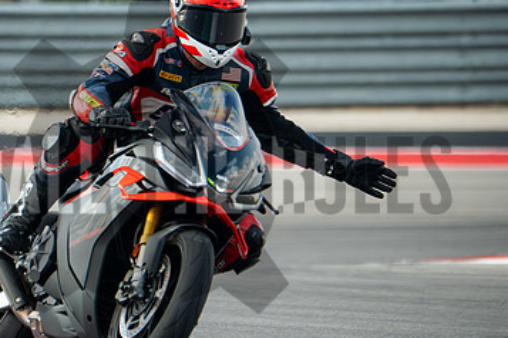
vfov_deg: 1.4
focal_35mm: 974
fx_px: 13743
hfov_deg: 2.1
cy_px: 177
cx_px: 151
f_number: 5.6
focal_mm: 400
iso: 3200
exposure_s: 1/1600
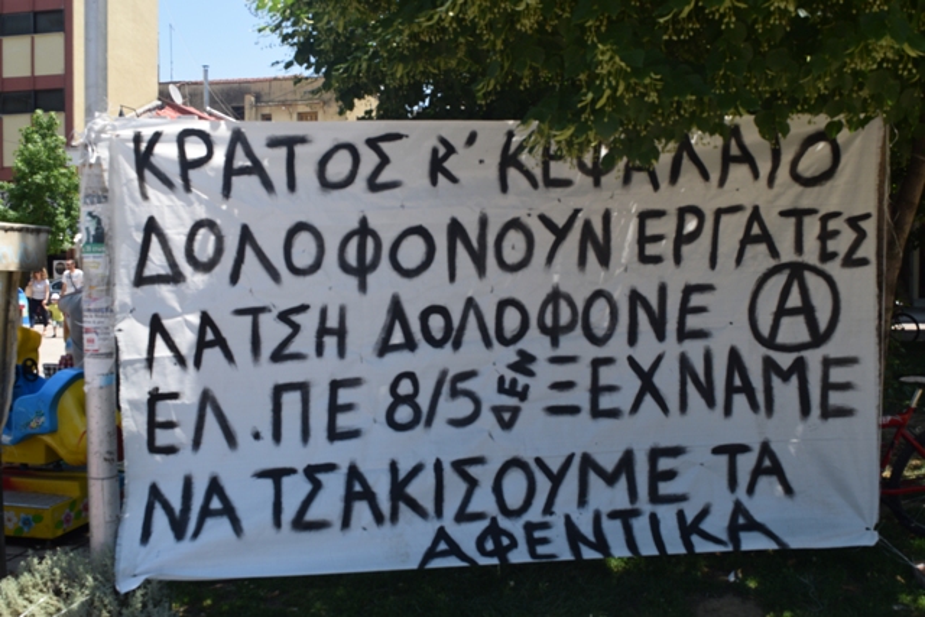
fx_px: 887
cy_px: 308
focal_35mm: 34
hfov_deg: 55.1
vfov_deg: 38.4
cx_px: 462
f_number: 8
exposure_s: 1/250
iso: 200
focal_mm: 23
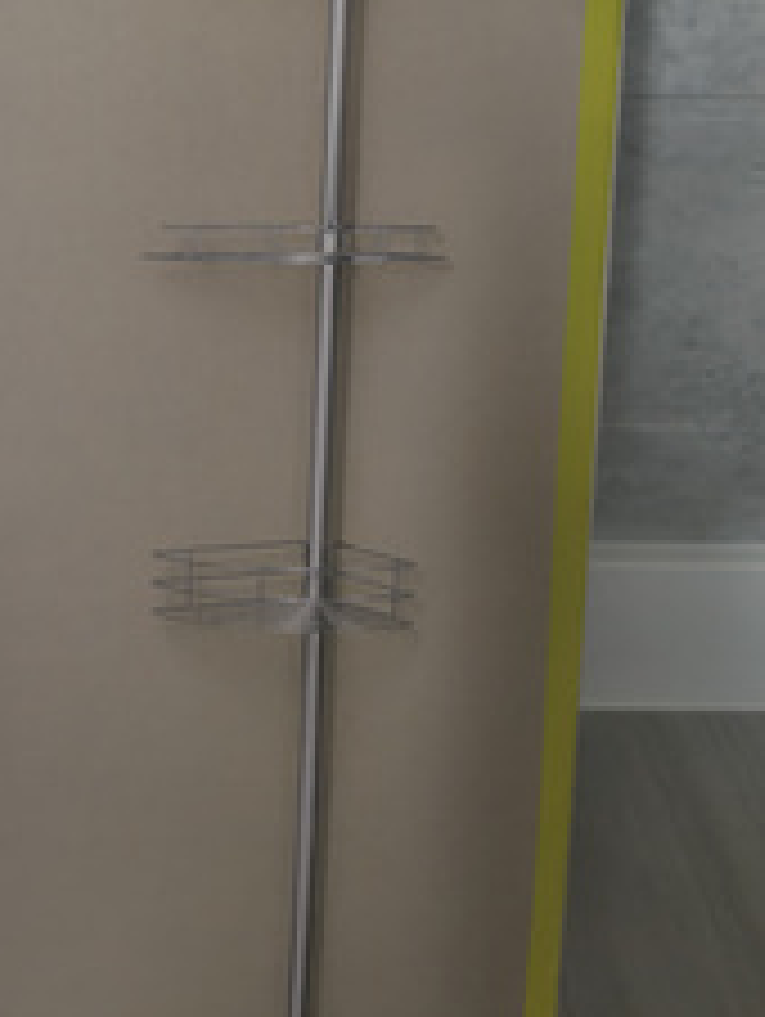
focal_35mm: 53
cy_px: 112
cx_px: 110
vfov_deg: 34.3
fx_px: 1559
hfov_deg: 26.8
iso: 1528
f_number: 1.8
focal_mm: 5.56
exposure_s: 1/50
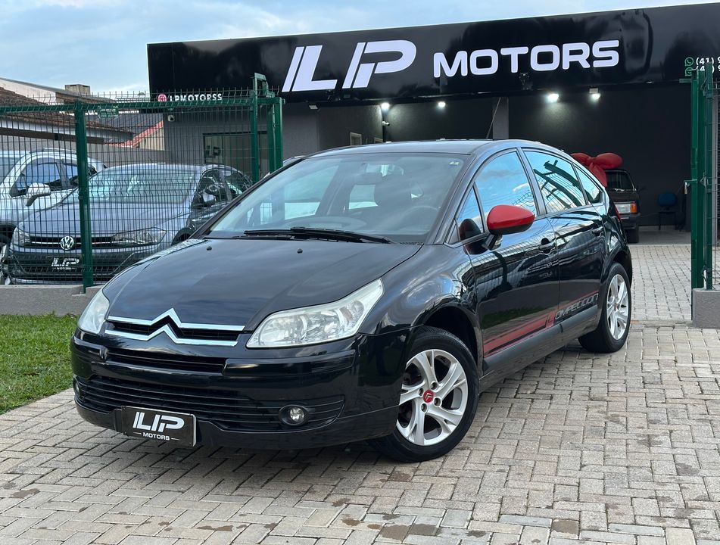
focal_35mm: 48
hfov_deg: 39.5
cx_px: 360
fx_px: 1002
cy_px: 272
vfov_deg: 30.4
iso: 80
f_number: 1.78
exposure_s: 1/156
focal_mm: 6.86
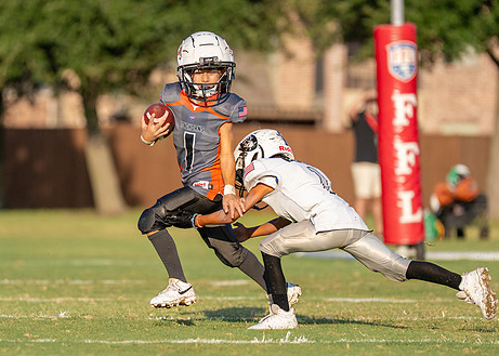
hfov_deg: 5.0
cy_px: 188
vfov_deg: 3.5
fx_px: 5766
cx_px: 176
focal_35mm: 407
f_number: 2.8
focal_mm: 200
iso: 320
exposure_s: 1/5000
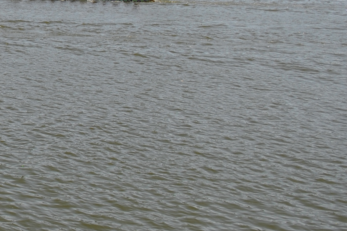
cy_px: -22
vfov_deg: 15.8
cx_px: -128
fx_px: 810
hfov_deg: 21.4
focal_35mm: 84
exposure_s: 1/800
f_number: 5
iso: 100
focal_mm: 20
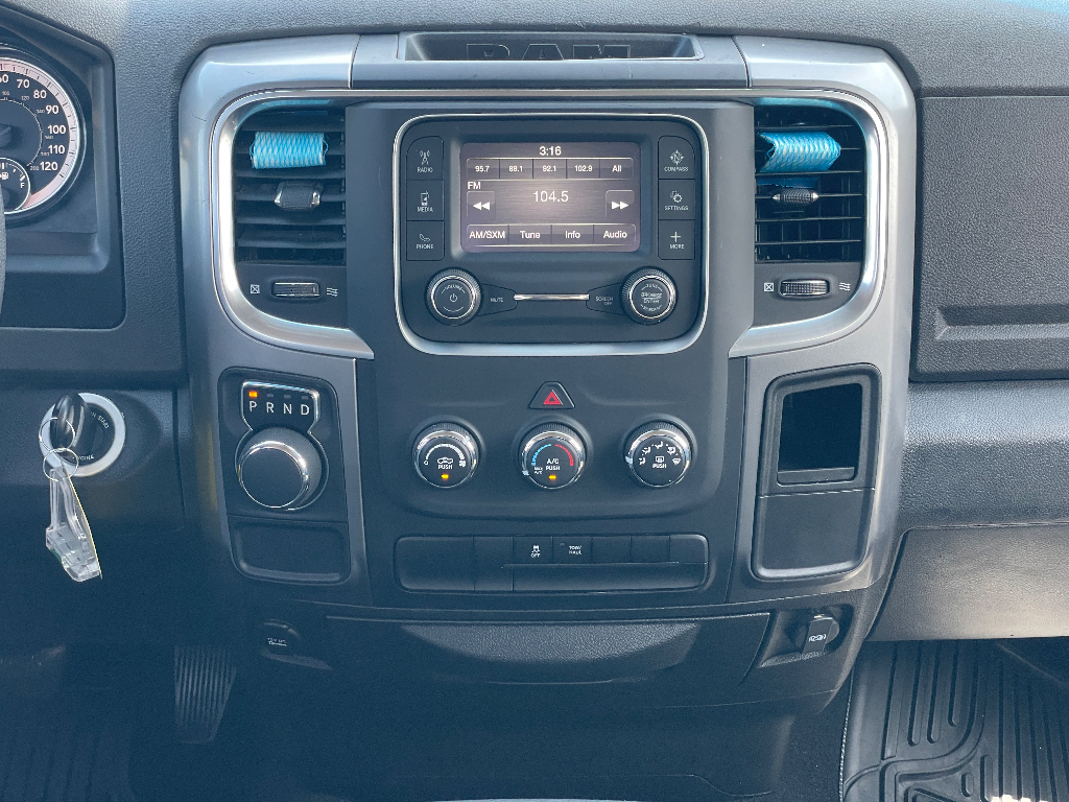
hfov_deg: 36.8
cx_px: 534
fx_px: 1606
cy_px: 401
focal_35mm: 52
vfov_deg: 28.0
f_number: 2
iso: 160
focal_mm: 6
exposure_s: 1/122
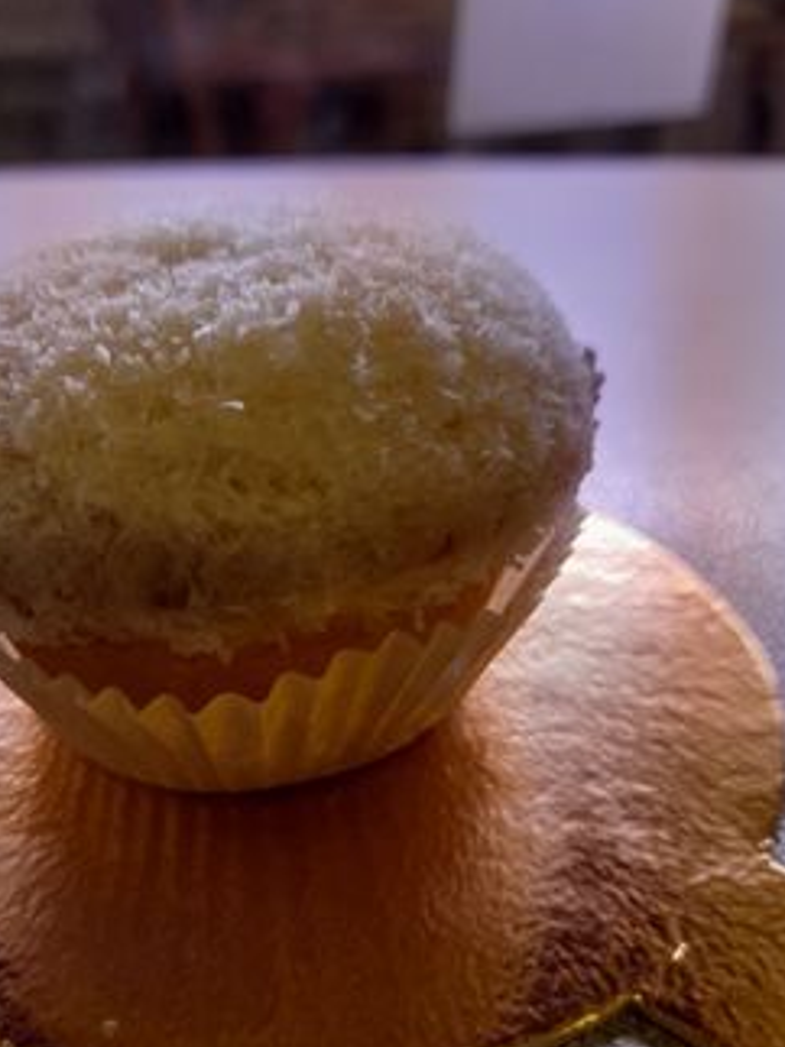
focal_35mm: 33
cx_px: 295
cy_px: 571
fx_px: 998
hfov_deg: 42.6
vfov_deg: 55.3
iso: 160
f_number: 2
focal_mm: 4.6
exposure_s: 1/50
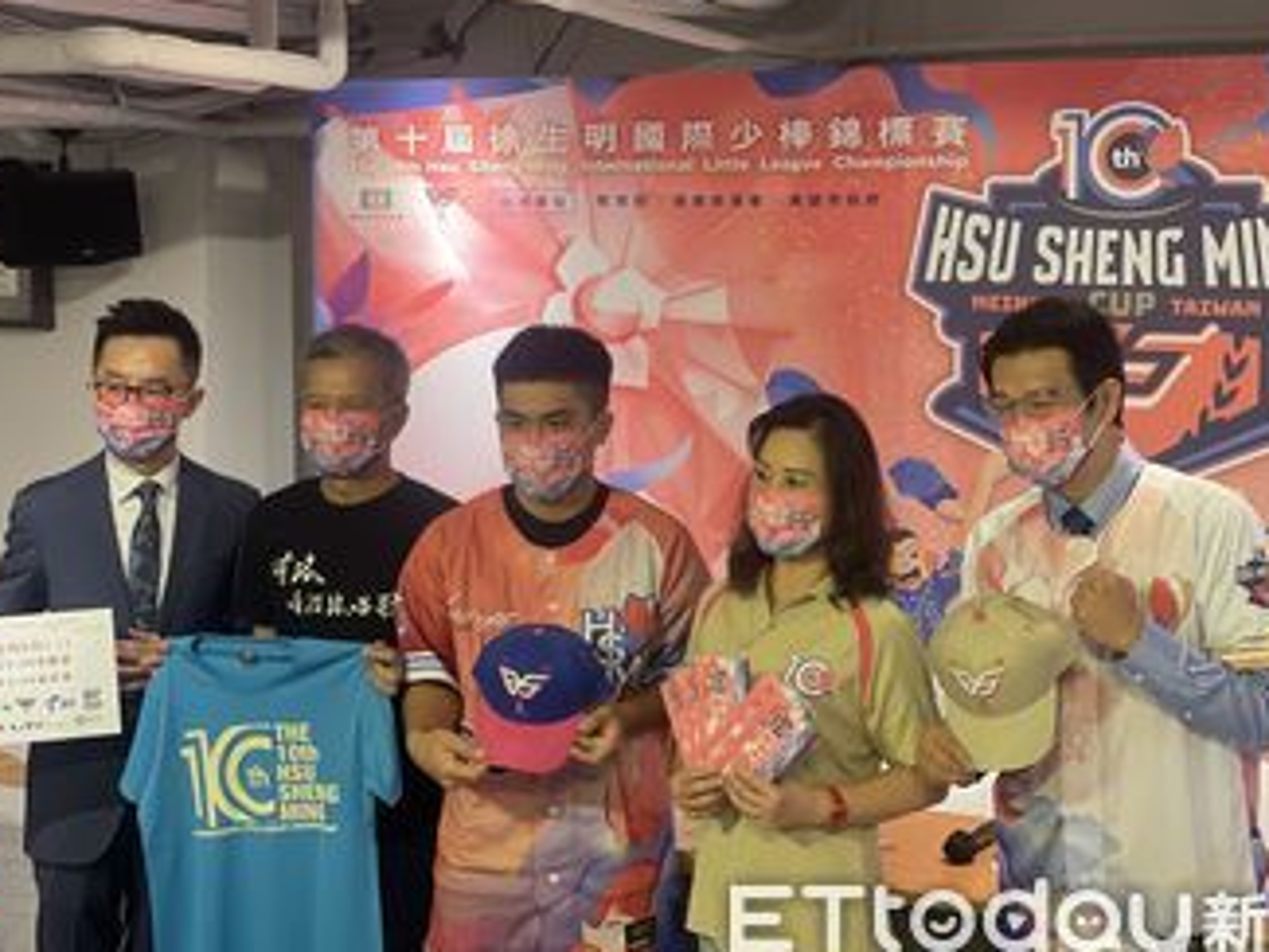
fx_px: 2347
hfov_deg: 30.3
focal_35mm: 64
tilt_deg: -4.7
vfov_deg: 22.9
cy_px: 414
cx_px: 660
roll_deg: -0.3
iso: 125
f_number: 2
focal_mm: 6
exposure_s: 1/33
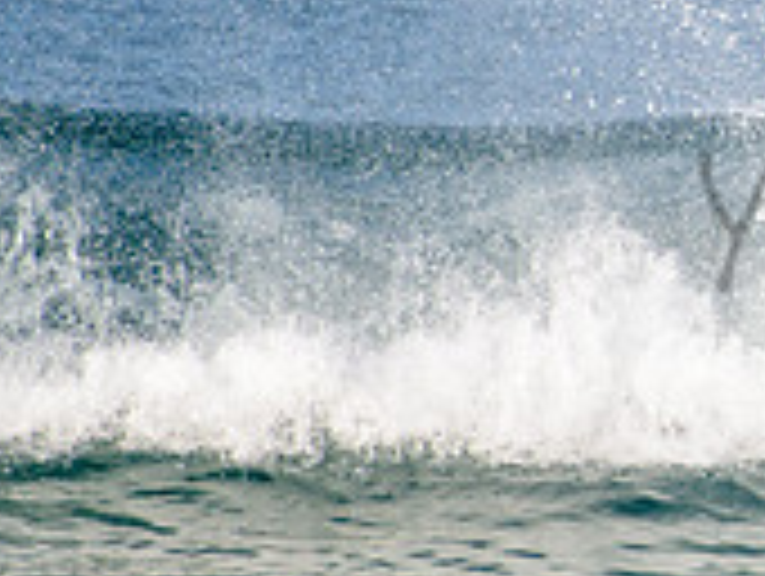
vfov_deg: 0.7
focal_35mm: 2009
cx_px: 1197
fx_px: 44461
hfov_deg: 1.0
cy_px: 159
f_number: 5.6
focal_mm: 500
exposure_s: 1/2000
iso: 250
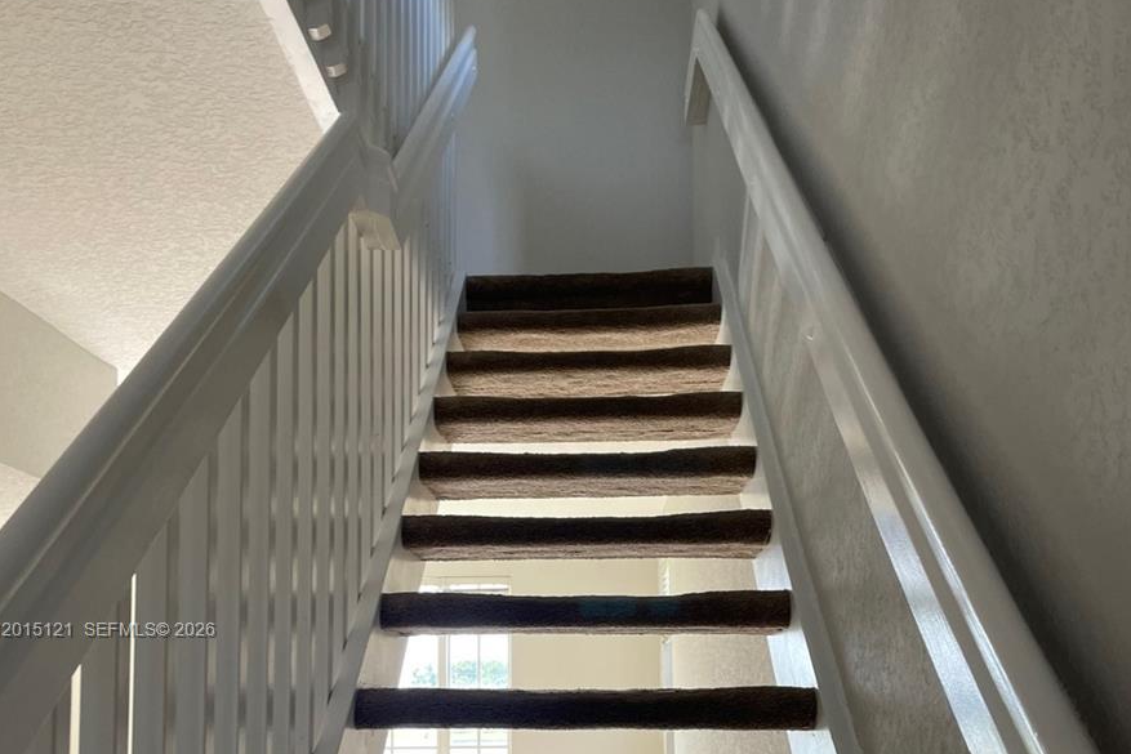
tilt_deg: +4.1
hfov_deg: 51.9
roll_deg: +2.6
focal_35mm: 37
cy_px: 632
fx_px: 1163
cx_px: 557
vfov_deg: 34.5
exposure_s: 1/121
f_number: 1.6
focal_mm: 4.2
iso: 64
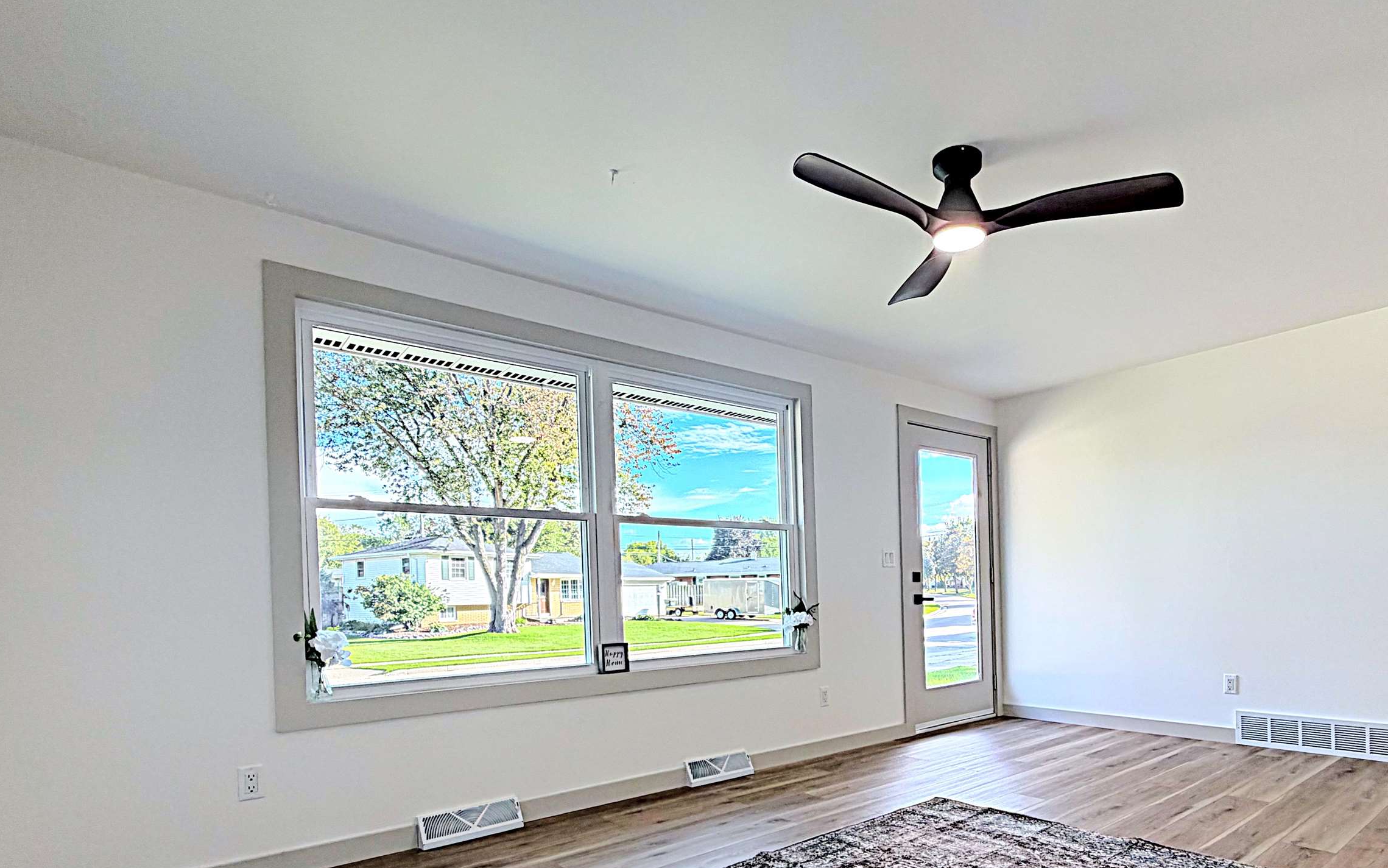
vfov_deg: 57.9
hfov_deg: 84.2
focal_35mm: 20
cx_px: 823
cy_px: 602
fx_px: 757
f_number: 2.2
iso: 100
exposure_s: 1/121
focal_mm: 2.22
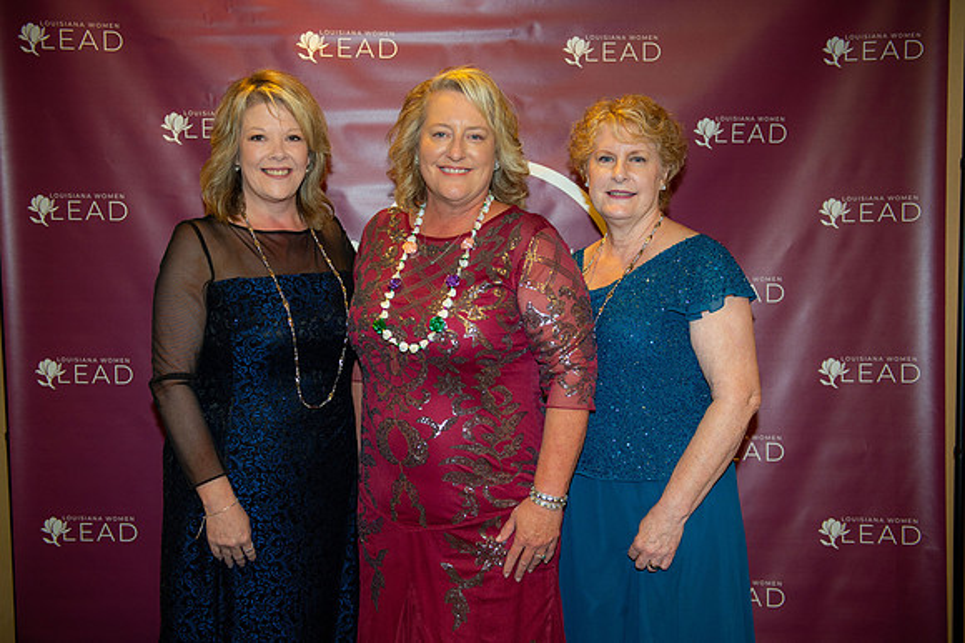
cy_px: 322
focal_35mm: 38
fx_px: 1018
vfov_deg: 35.0
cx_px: 482
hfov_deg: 50.7
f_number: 3.5
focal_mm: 38
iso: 1000
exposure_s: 1/125
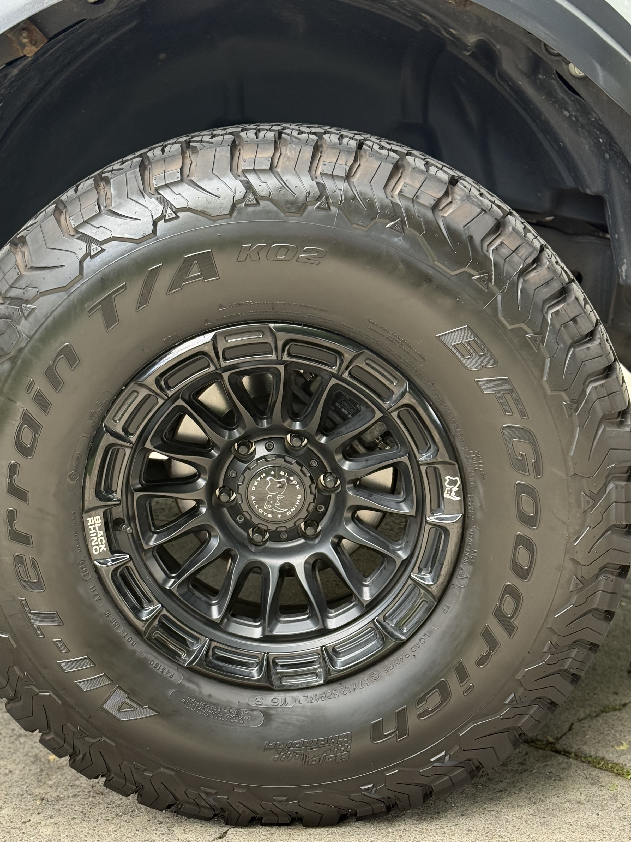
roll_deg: +0.6
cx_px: 284
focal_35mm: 60
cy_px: 468
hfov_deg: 24.4
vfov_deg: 32.2
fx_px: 1458
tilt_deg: -12.7
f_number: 1.78
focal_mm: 6.76
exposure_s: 1/195
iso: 100
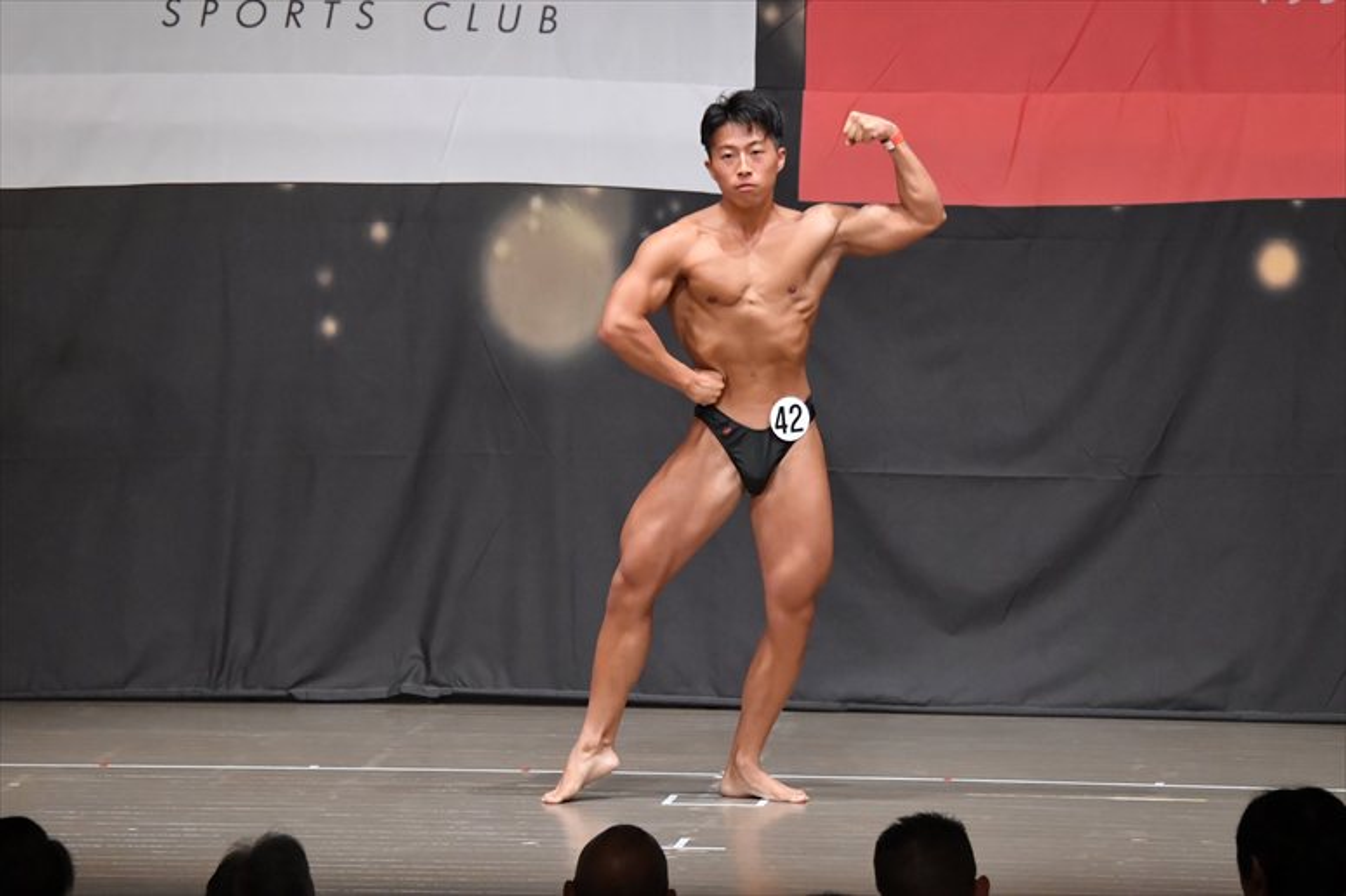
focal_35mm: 202
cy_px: 448
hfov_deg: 10.2
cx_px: 673
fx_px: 7549
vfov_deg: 6.8
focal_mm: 135
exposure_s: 1/400
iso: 6400
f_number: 5.6
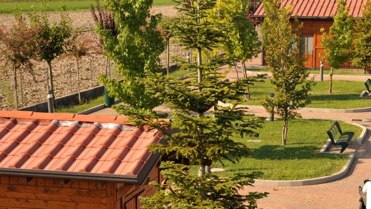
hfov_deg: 27.2
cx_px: 277
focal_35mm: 77
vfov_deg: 15.6
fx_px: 758
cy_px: 150
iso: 200
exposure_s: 1/100
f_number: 13
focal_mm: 48
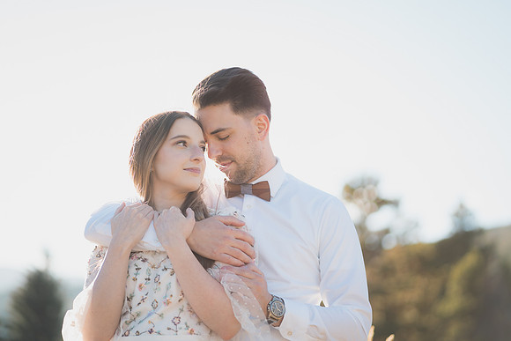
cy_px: 170
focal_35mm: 86
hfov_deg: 23.6
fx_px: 1226
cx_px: 256
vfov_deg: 15.8
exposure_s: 1/1250
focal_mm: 85
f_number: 1.8
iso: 200
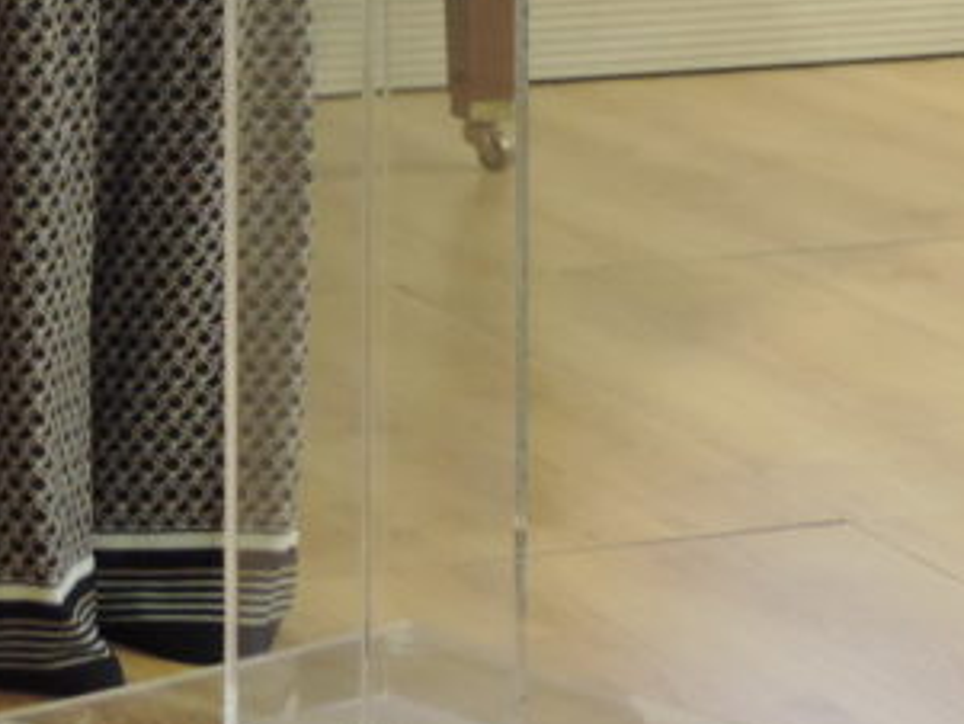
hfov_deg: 11.6
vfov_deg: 8.5
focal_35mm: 170
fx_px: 4736
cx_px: 131
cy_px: -356
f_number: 3.6
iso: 400
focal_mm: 8.9
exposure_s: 1/13
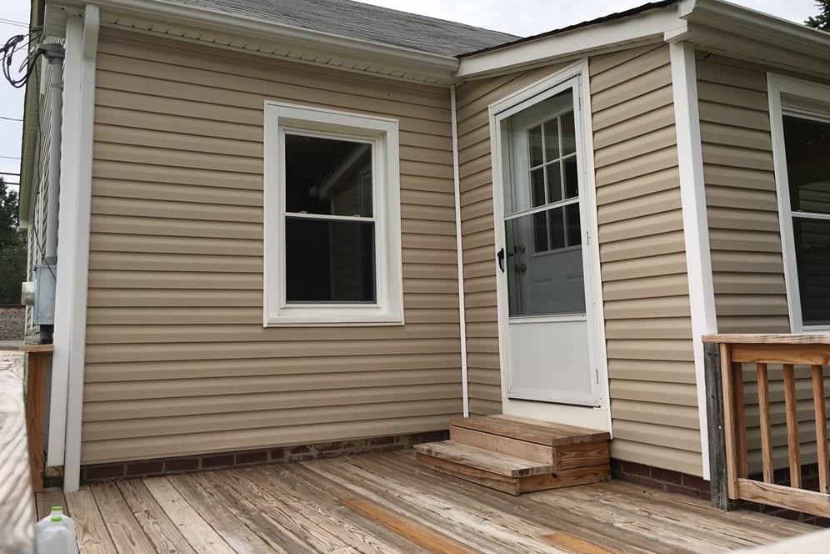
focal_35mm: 31
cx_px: 407
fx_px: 715
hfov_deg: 60.3
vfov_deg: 42.3
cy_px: 251
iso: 25
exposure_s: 1/371
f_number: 2.2
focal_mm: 4.15
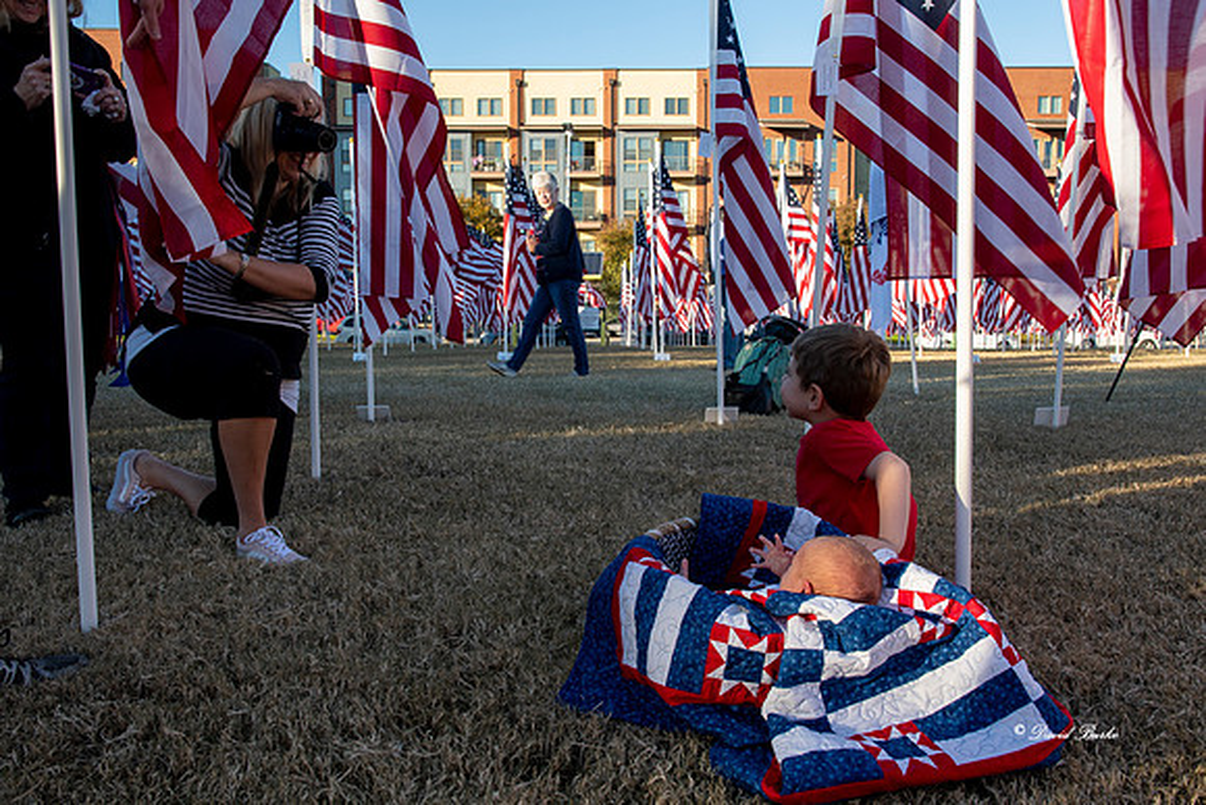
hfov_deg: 59.9
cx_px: 603
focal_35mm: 31
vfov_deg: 42.1
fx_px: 1046
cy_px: 402
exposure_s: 1/100
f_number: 8
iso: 100
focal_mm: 20
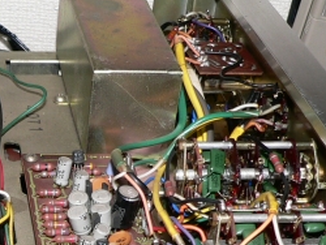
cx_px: 4
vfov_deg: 15.8
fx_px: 867
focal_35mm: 92
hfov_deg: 20.6
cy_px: 250
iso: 100
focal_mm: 6
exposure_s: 1/60
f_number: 2.8
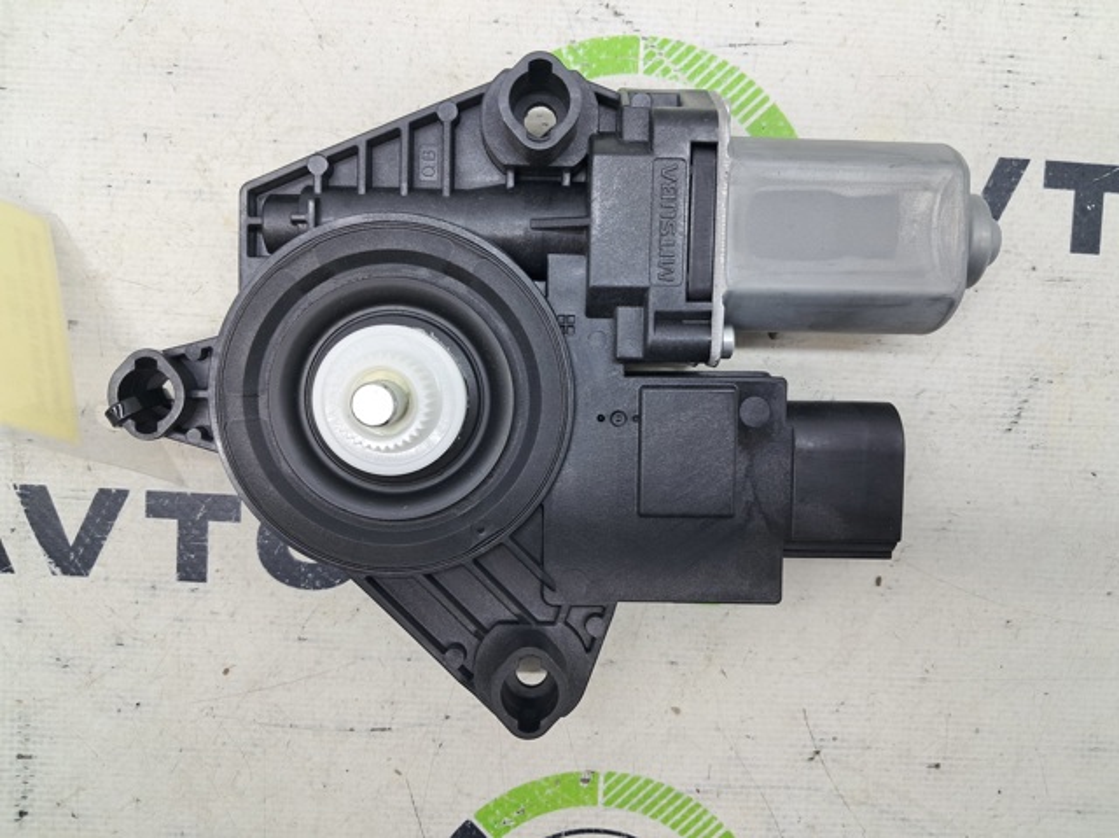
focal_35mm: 27
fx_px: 872
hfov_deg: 65.4
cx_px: 560
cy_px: 419
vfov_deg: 51.3
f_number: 1.8
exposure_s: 1/50
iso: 50
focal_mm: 4
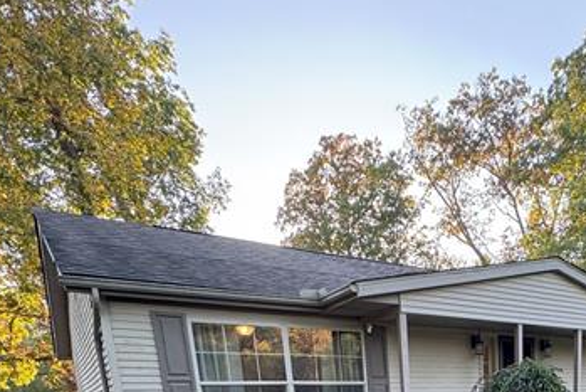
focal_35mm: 32
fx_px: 521
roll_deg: +1.6
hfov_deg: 54.9
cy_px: 530
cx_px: 463
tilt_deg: -12.7
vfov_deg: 30.6
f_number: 2.2
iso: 80
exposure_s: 1/99
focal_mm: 2.22
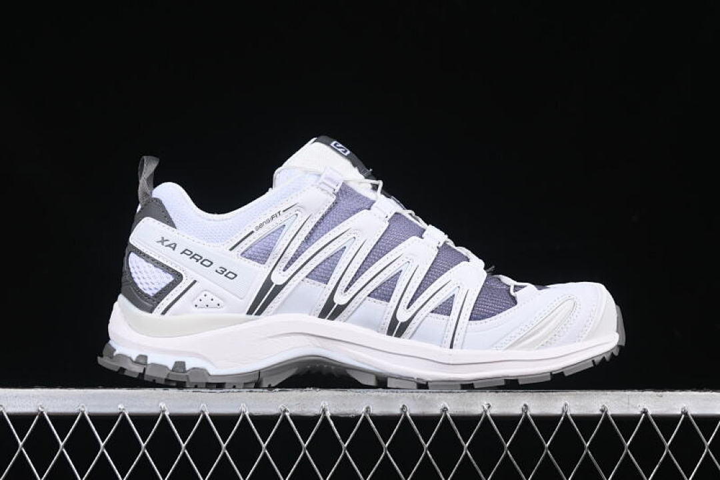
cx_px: 360
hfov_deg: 27.0
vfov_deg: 18.2
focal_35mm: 75
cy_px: 240
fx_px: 1500
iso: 160
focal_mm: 50
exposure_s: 1/80
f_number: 8
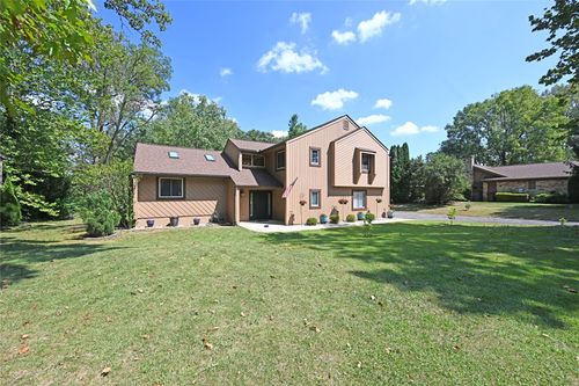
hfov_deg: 104.3
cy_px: 193
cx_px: 290
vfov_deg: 81.2
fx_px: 225
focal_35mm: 14
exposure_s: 1/320
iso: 100
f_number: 7.1
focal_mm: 14
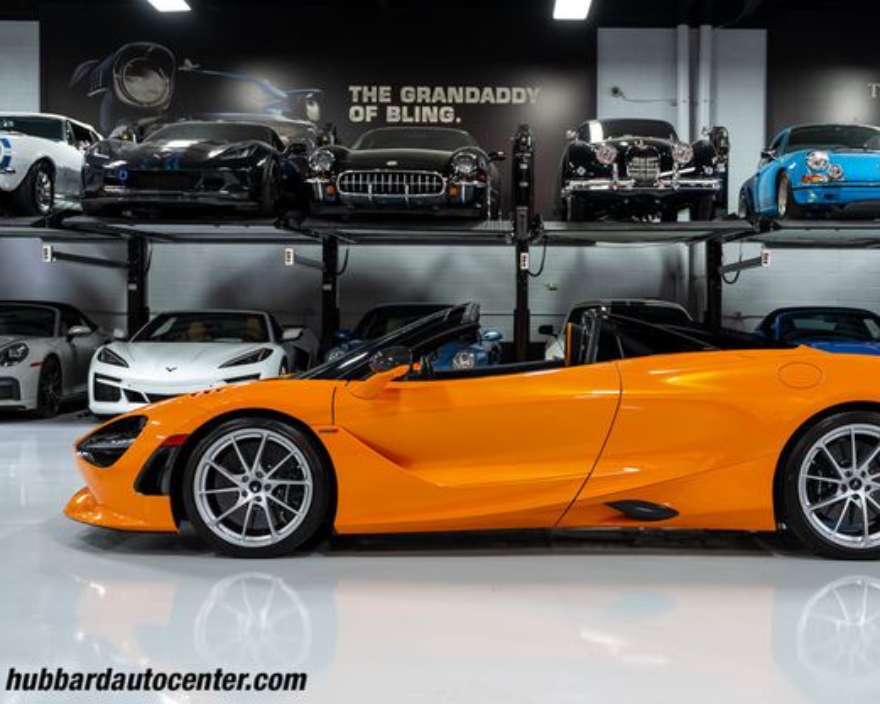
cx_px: 517
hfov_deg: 41.0
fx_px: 1172
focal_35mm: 45
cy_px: 359
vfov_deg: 33.4
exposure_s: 1/50
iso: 800
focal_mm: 39
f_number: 5
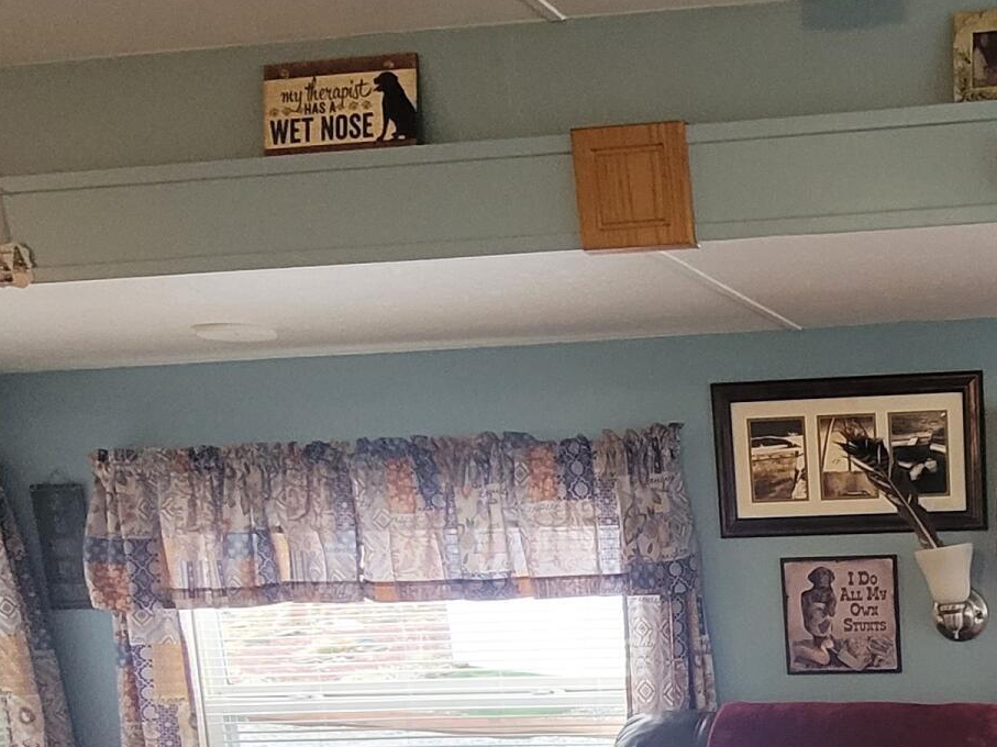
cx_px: 993
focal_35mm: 43
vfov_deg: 31.5
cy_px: 715
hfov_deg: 38.9
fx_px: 1238
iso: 250
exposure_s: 1/60
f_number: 2.2
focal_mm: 1.74
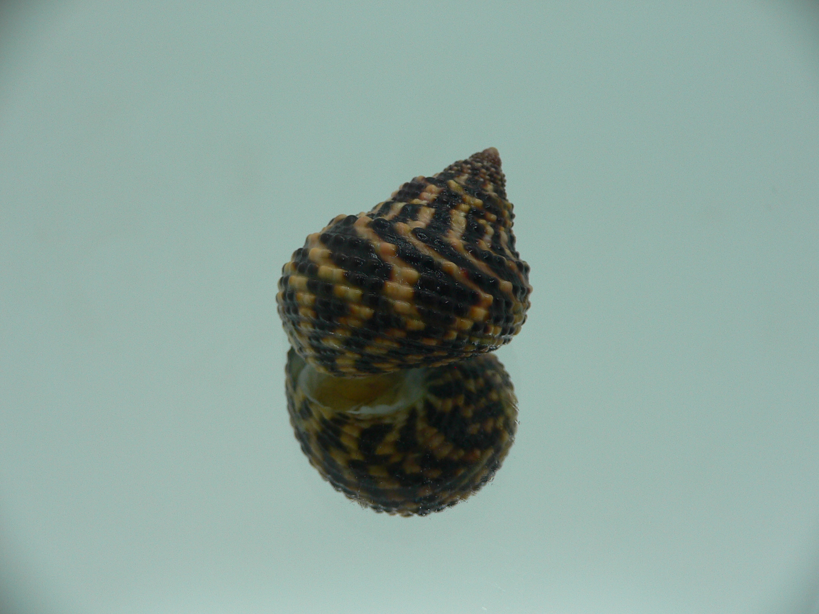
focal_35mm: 35
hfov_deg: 52.6
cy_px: 307
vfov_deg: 40.7
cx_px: 410
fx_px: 828
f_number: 2.8
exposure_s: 1/60
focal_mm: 4.6
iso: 80
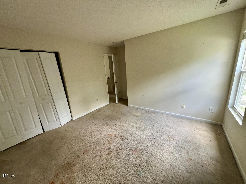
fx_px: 92
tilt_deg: -13.3
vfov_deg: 89.9
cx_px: 123
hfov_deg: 106.2
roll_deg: +3.8
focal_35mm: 13
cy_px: 92
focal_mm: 1.57
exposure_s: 1/99
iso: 200
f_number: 1.8
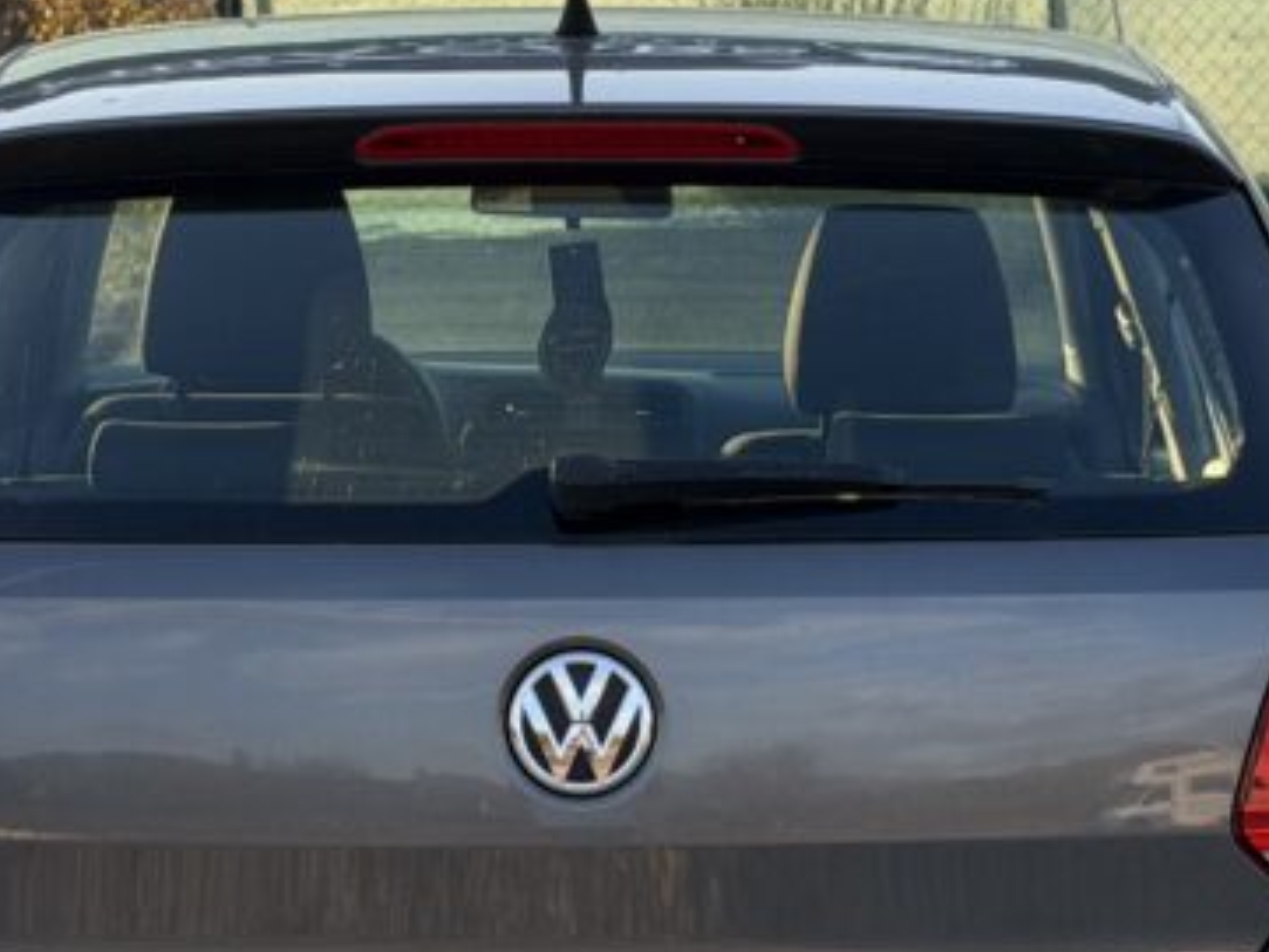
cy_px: 400
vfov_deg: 10.9
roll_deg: +2.3
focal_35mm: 136
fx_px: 4987
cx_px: 580
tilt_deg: -2.0
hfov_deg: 14.5
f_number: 1.78
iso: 100
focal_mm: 6.76
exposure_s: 1/1149
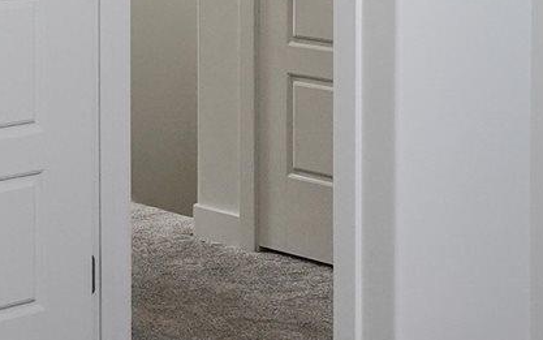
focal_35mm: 120
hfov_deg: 17.3
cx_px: 383
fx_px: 1777
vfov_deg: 10.5
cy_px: -203
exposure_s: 1/40
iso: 400
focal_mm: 16
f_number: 8
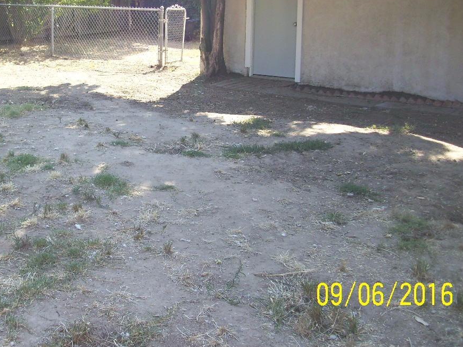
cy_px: 103
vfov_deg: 28.8
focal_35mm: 50
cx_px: 147
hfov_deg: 37.7
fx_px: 669
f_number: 2.9
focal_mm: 5.7
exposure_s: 1/160
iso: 80
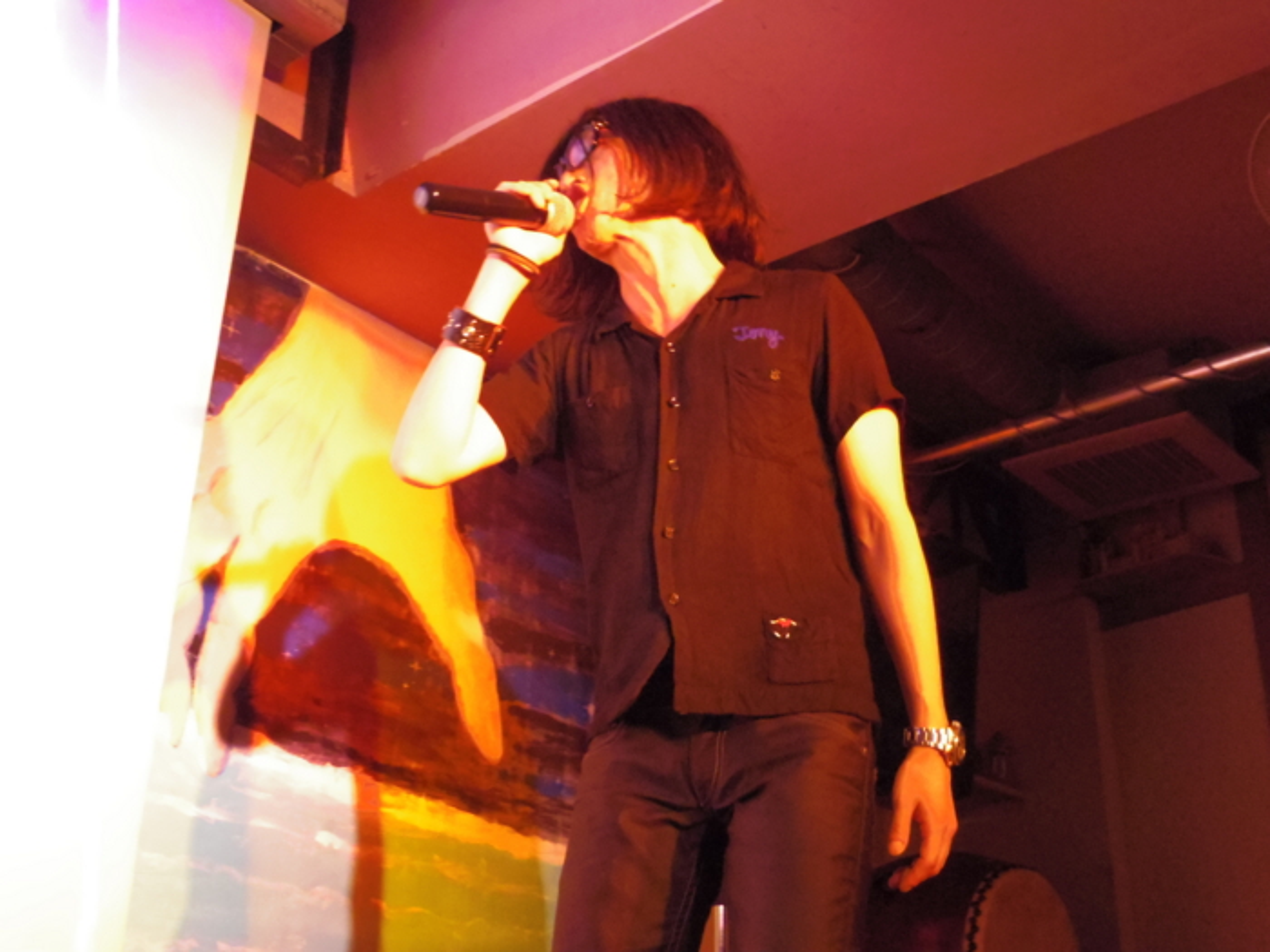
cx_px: 635
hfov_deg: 46.8
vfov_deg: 36.0
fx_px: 1468
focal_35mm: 40
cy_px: 476
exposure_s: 1/100
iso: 2500
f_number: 3.2
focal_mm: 7.2
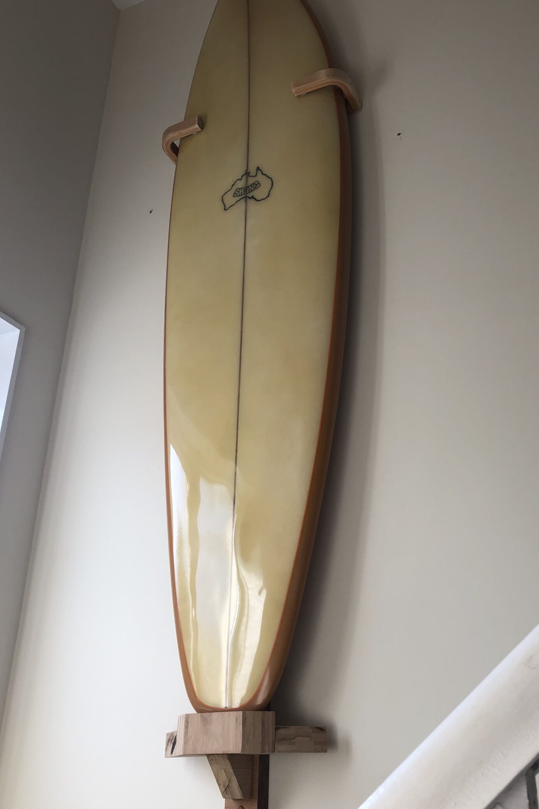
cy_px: 381
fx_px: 808
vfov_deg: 53.1
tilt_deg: +27.3
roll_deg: +0.2
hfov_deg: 36.8
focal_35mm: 36
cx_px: 302
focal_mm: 3.99
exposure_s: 1/174
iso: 20
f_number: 1.8
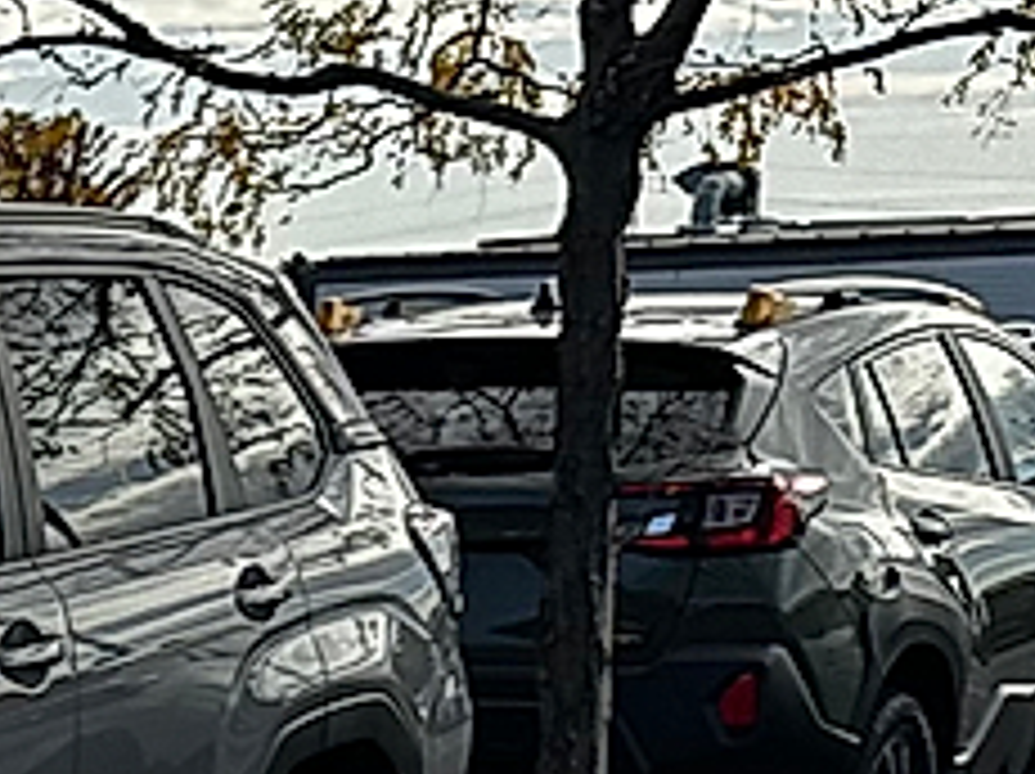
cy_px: 1552
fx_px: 4988
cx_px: -1854
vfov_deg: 8.4
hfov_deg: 9.7
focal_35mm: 167
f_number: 1.78
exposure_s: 1/3356
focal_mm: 6.86
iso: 80
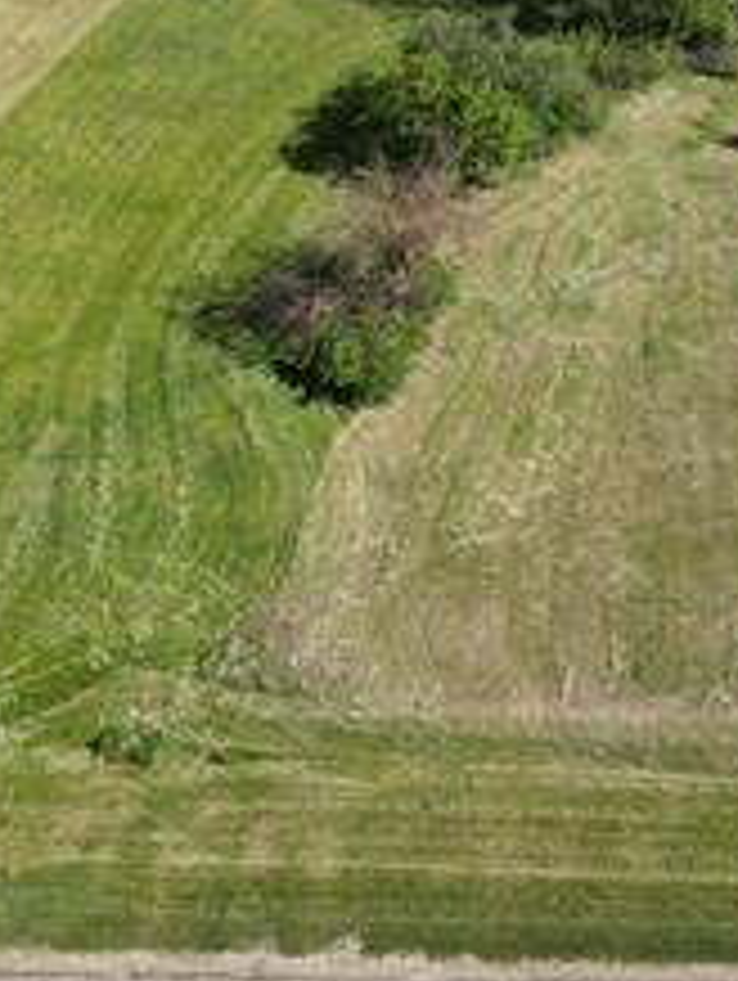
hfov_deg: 32.7
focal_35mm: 44
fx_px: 1248
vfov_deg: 40.2
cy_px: 126
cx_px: 472
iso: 110
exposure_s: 1/2000
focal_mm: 6.72
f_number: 1.7
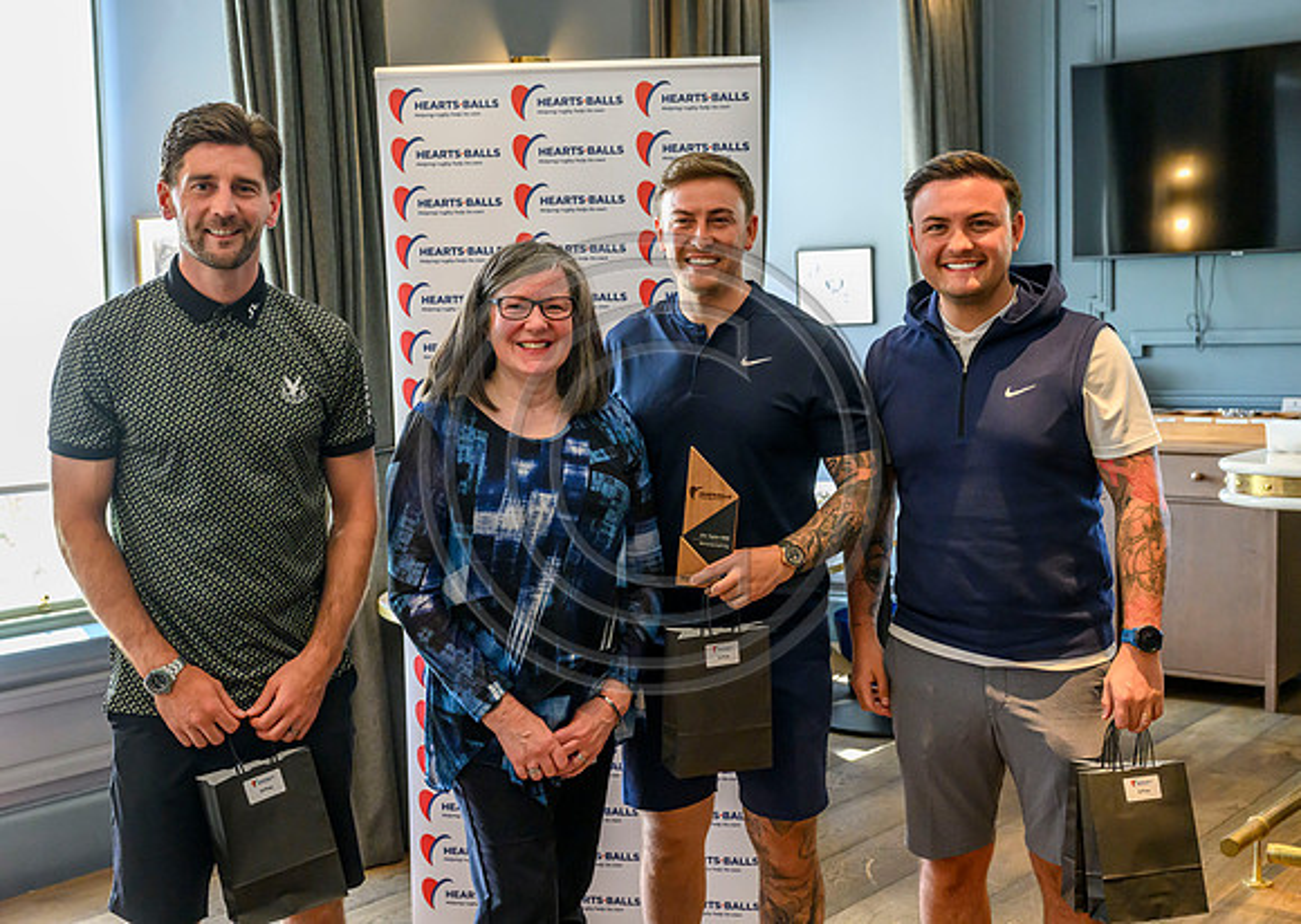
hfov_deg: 42.0
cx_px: 710
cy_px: 451
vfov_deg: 30.5
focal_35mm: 46
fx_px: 1694
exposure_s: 1/400
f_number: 4.5
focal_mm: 43
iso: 5000
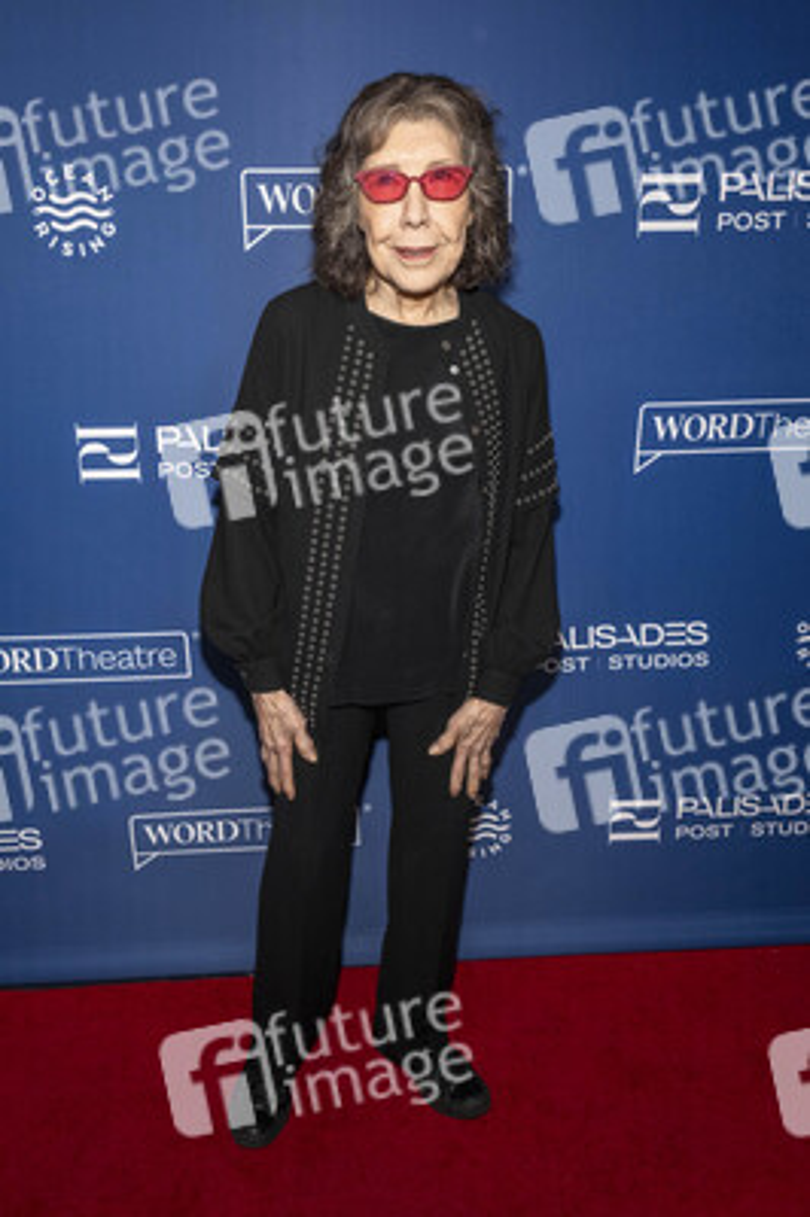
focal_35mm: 28
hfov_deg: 47.1
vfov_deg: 66.5
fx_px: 930
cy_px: 608
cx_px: 405
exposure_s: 1/200
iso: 800
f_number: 5.6
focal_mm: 27.5
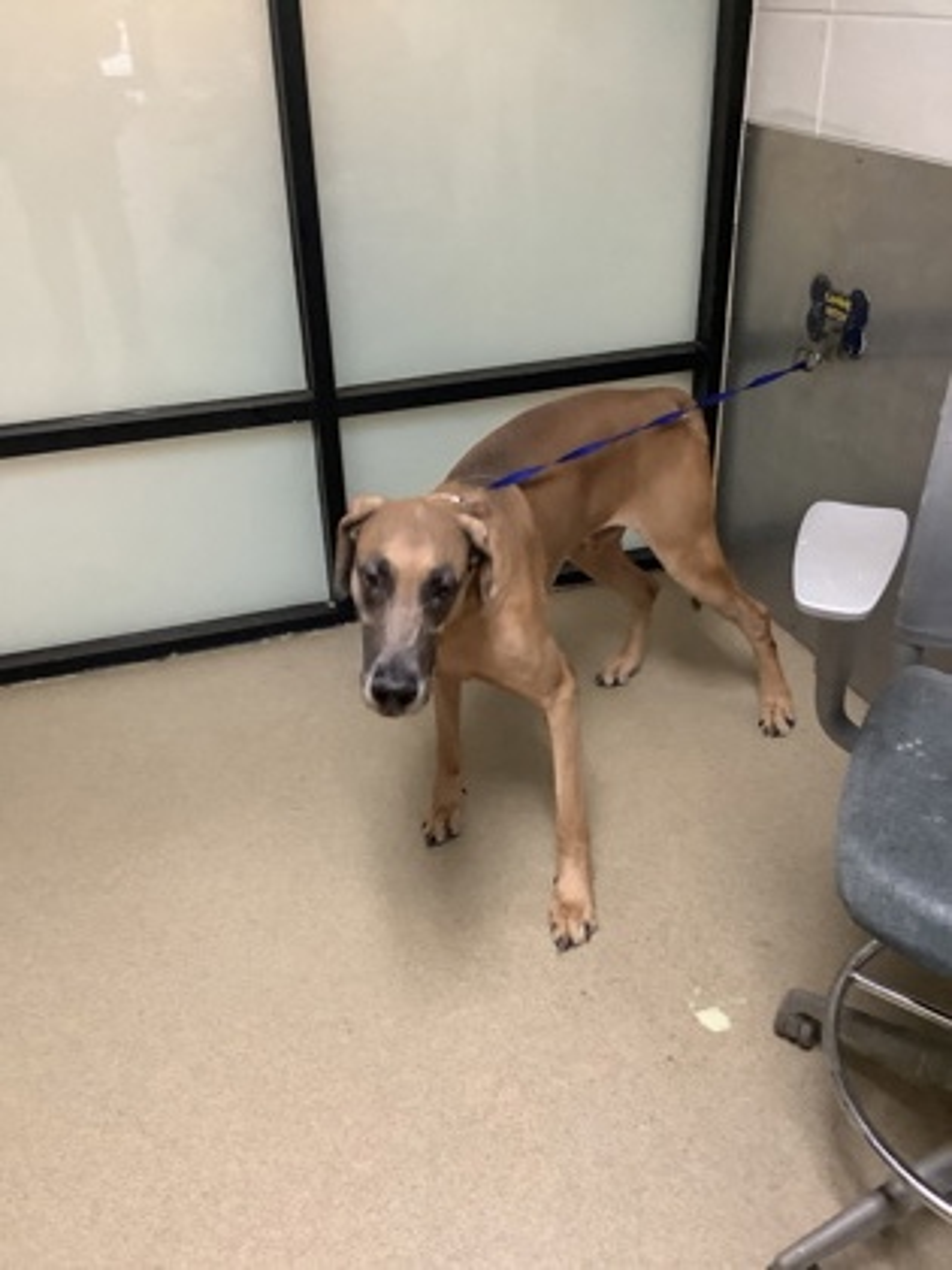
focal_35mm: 31
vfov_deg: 58.4
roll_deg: +3.1
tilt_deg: -30.6
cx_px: 476
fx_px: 1137
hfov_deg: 45.4
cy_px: 635
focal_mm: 3.3
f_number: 2.4
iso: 400
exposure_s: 1/40
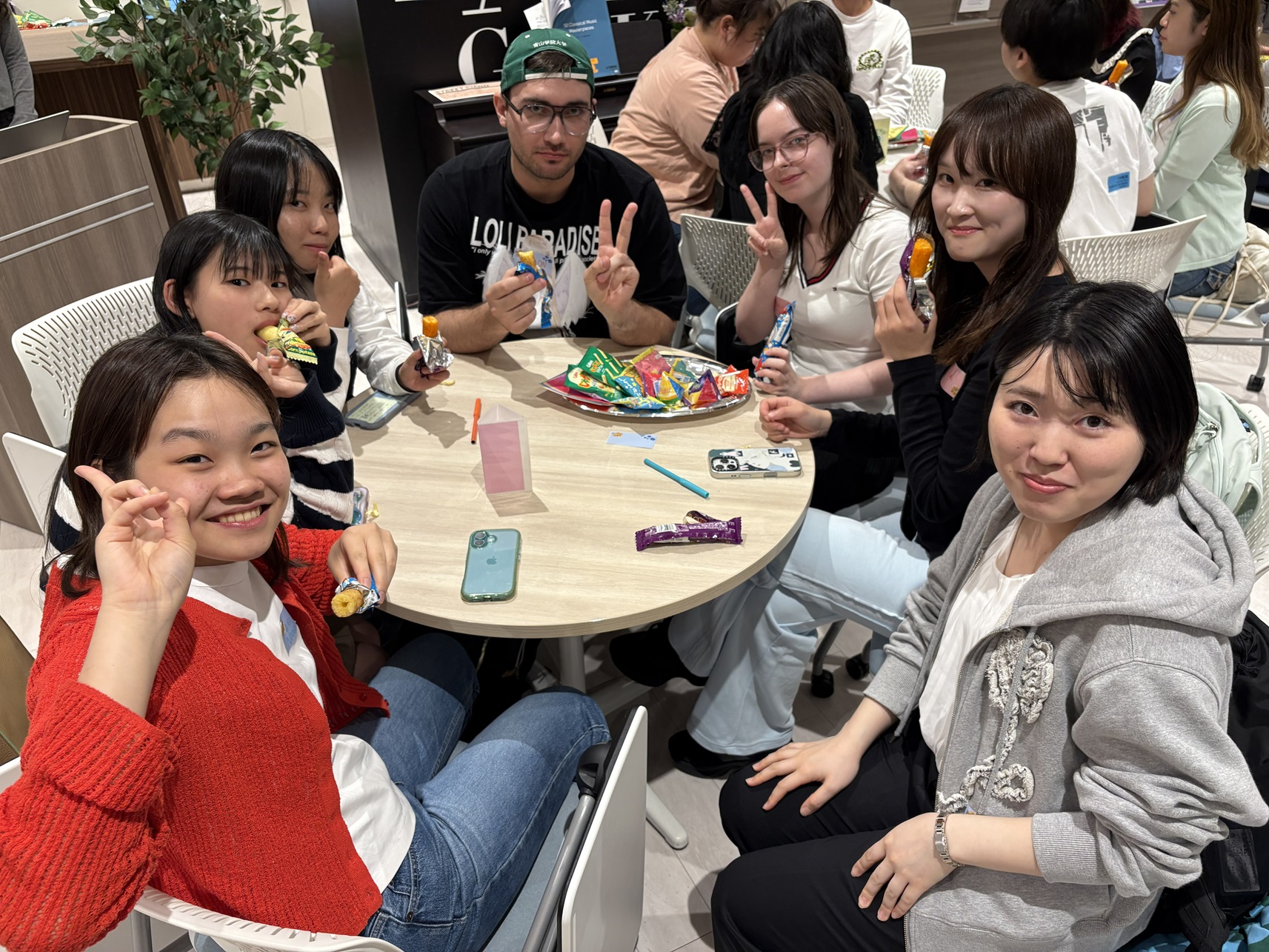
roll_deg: +2.2
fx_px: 953
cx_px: 634
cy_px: 476
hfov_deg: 67.3
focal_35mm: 26
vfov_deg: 53.1
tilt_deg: -34.1
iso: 125
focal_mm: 5.96
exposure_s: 1/100
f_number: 1.6
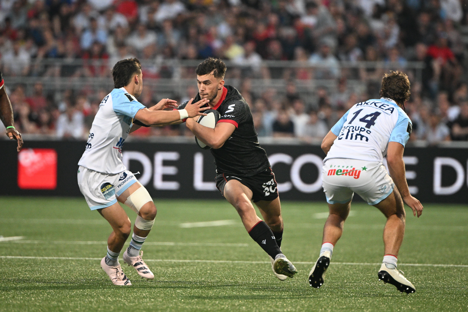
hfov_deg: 3.4
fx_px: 7798
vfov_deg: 2.3
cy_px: 156
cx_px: 234
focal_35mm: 600
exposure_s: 1/1000
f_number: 4
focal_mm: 400
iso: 3200
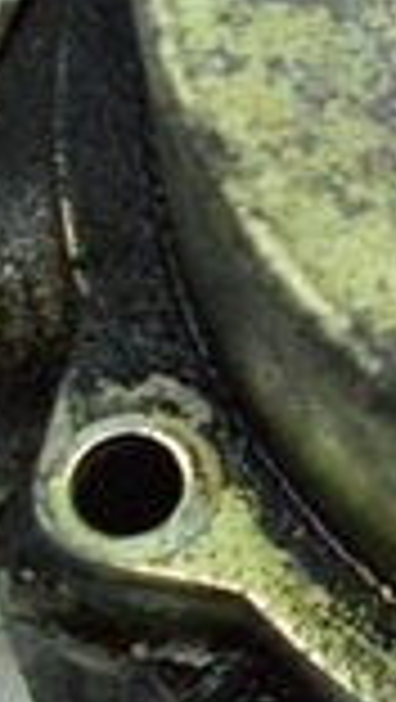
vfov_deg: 11.5
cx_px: 972
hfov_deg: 6.2
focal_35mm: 186
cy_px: 11
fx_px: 3465
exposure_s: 1/1000
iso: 6400
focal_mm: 18
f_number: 3.5
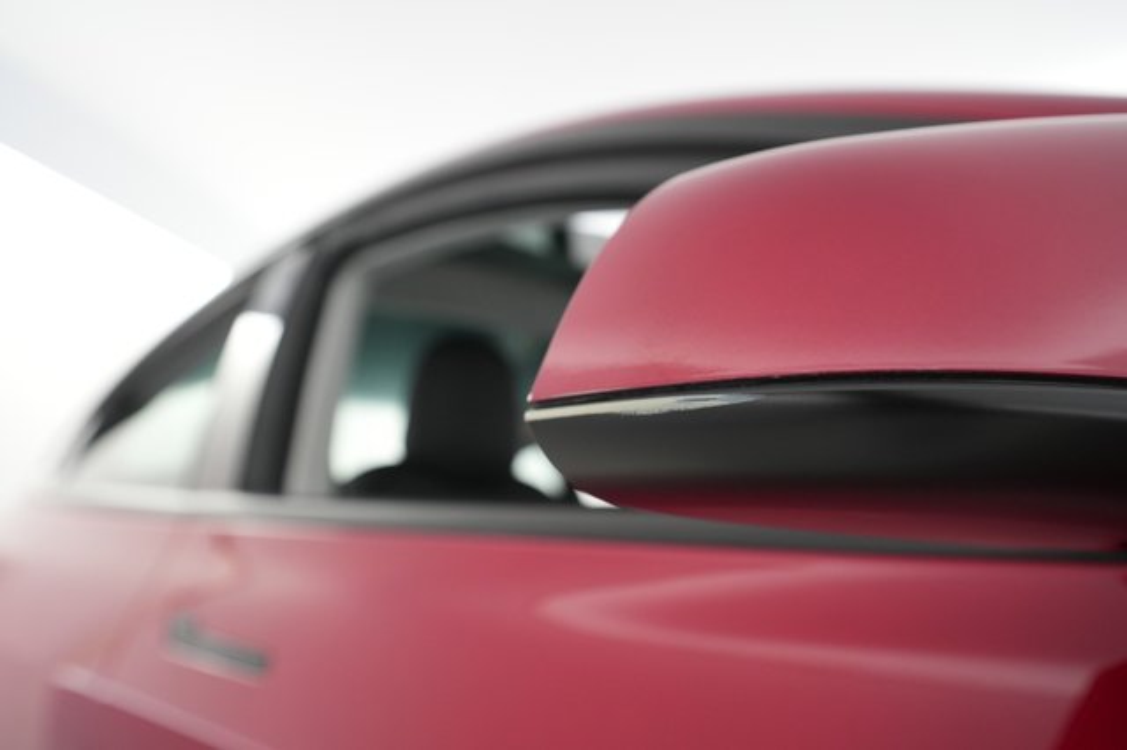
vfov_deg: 46.4
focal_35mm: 28
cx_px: 564
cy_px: 375
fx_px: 876
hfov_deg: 65.5
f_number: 4
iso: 2500
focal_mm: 28
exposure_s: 1/100
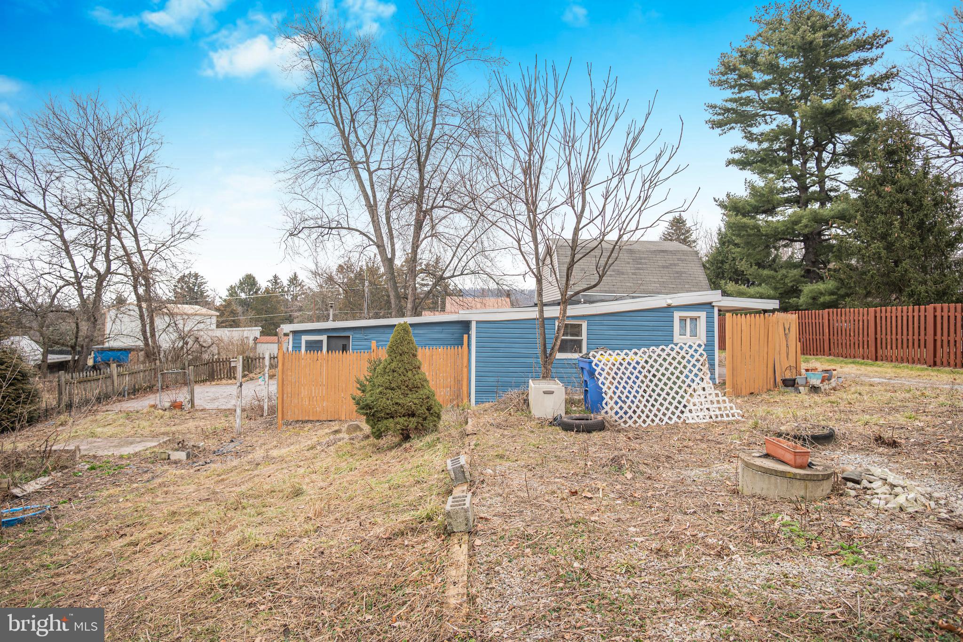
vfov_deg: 67.4
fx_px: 481
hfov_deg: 90.0
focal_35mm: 18
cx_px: 482
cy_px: 321
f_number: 2.5
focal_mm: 12
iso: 200
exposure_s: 1/500
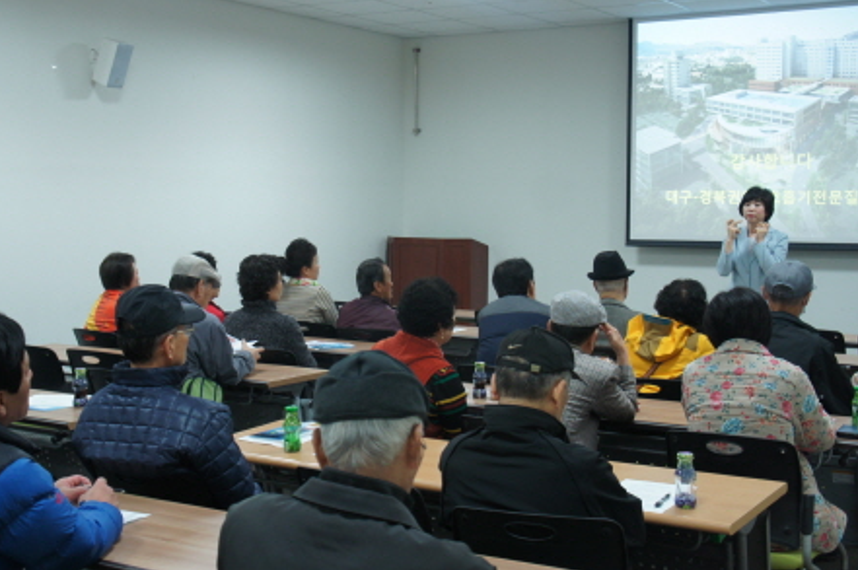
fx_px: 1255
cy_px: 272
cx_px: 364
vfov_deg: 25.6
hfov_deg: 37.7
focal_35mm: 53
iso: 400
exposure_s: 1/50
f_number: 4.5
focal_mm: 25
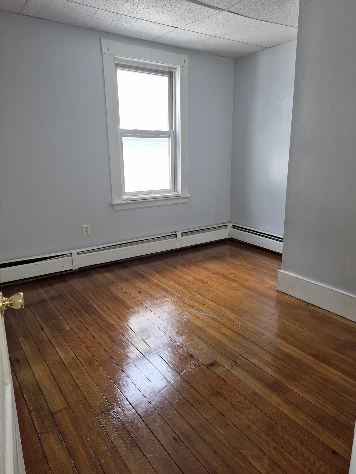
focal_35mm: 23
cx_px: 178
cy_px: 237
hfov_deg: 58.9
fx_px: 315
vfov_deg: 73.9
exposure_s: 1/60
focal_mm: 5.4
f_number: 1.8
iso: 32
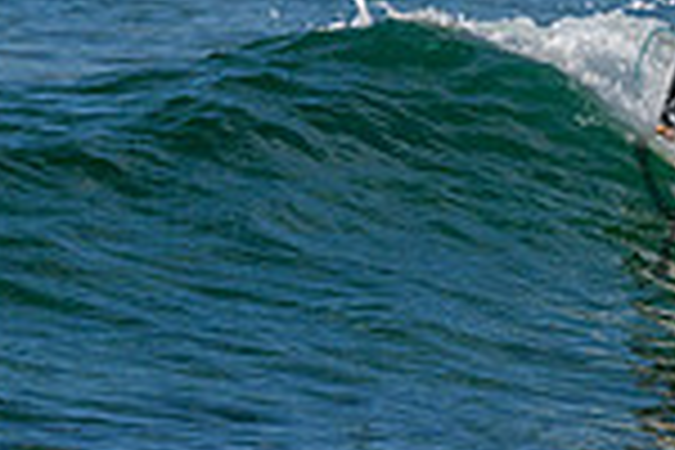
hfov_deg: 1.2
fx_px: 31891
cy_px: 169
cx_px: 1098
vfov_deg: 0.8
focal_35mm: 1701
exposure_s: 1/2000
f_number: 11
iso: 1000
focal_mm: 440
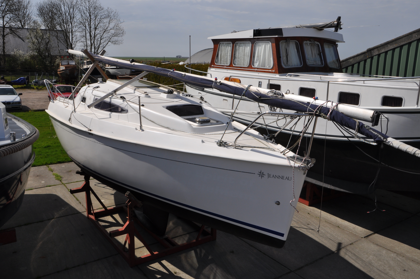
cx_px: 210
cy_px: 140
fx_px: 367
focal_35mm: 32
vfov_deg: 41.6
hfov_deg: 59.6
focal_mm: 21
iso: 200
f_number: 14
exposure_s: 1/200
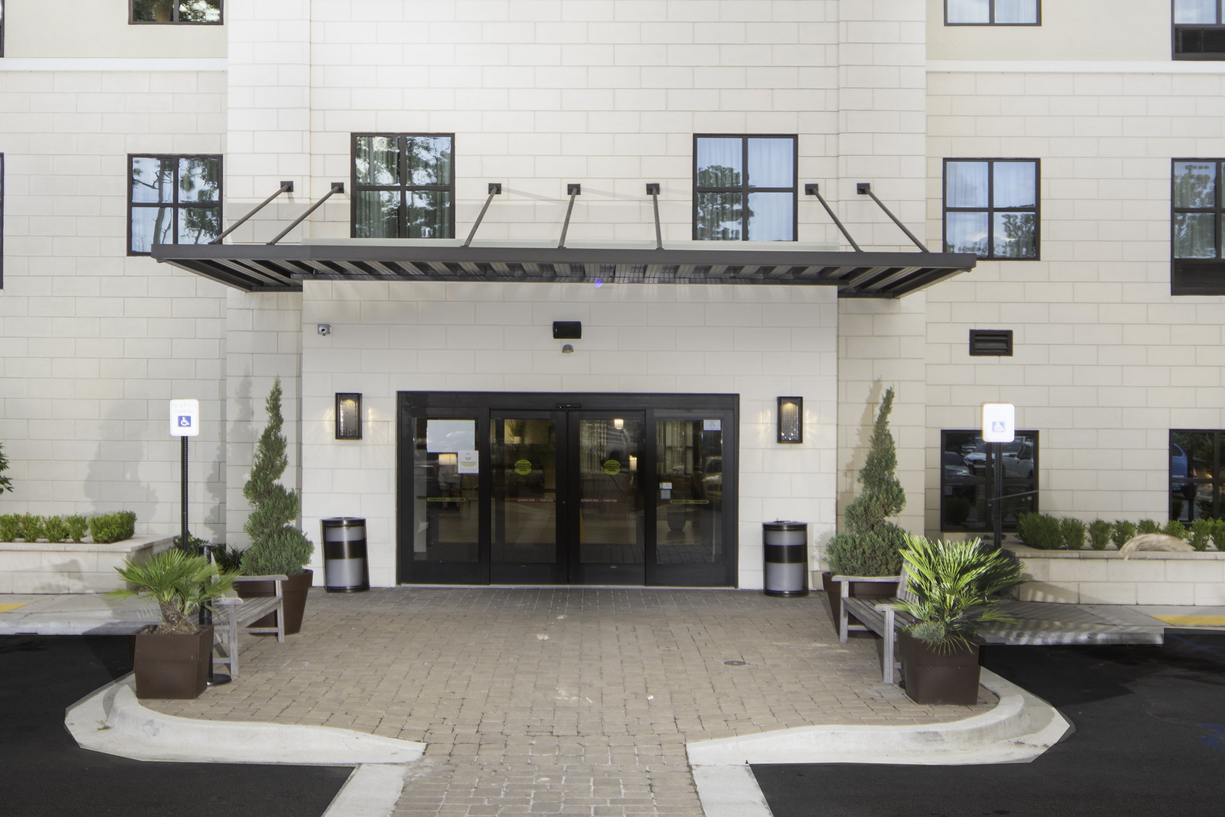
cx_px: 575
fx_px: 1259
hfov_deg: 51.9
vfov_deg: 32.2
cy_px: -53
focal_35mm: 37
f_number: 5
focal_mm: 15
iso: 100
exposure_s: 1/30
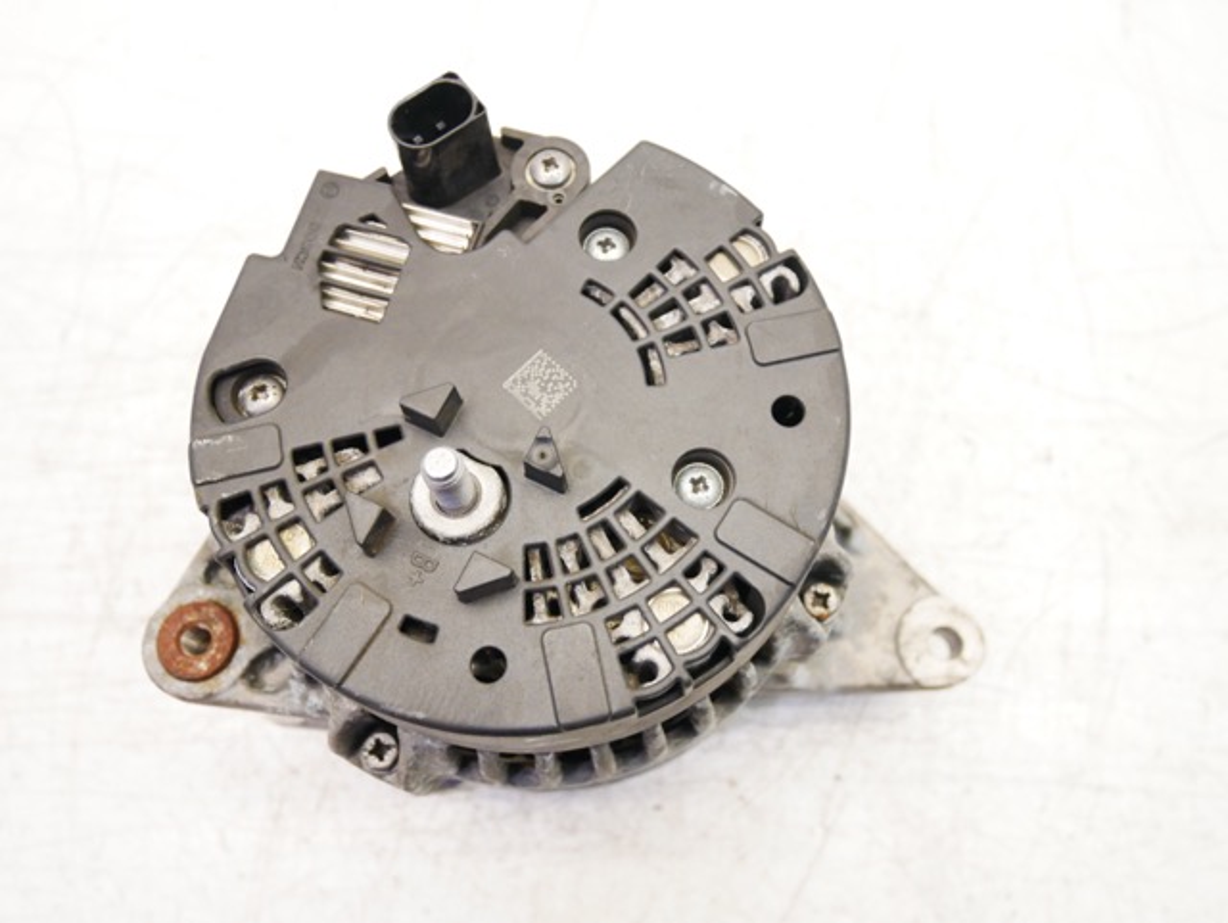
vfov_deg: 46.9
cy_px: 462
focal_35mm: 30
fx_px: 1065
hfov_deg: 59.9
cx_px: 614
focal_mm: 15
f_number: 3.8
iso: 800
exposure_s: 1/60
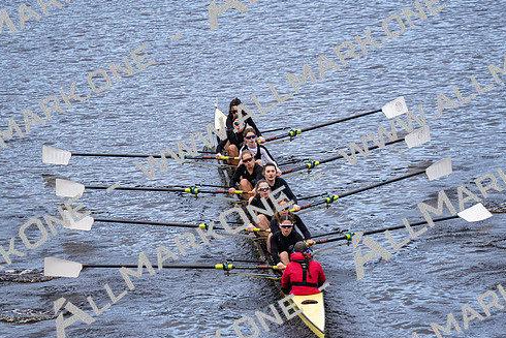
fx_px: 4991
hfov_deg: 5.8
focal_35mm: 355
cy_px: 182
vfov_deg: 3.9
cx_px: 263
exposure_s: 1/2000
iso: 1000
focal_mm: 200
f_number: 2.8
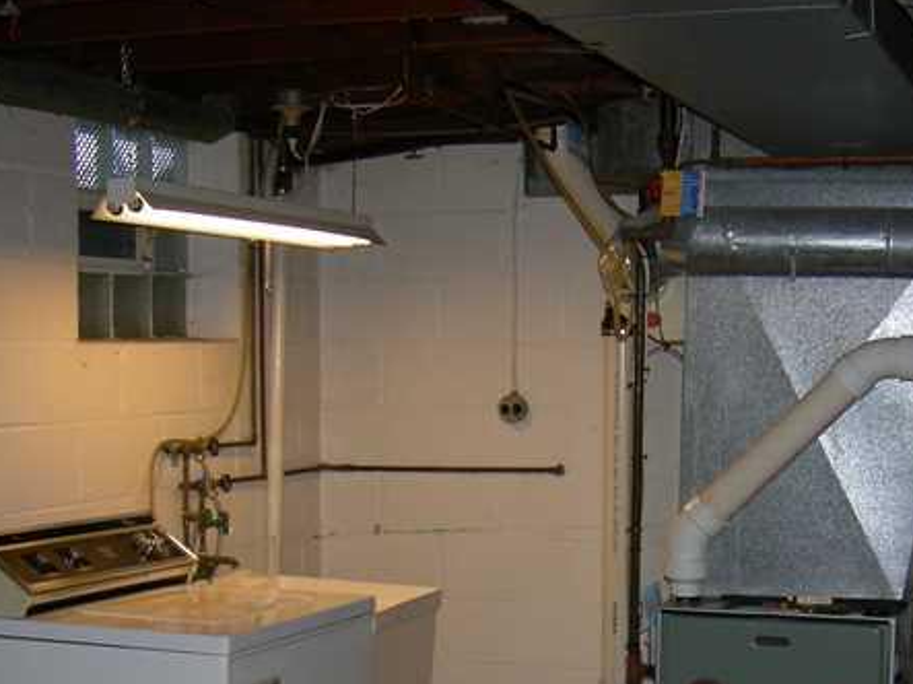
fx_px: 1714
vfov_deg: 22.1
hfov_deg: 29.7
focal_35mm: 65
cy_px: 593
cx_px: 581
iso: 64
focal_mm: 7.5
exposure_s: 1/60.1
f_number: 2.7
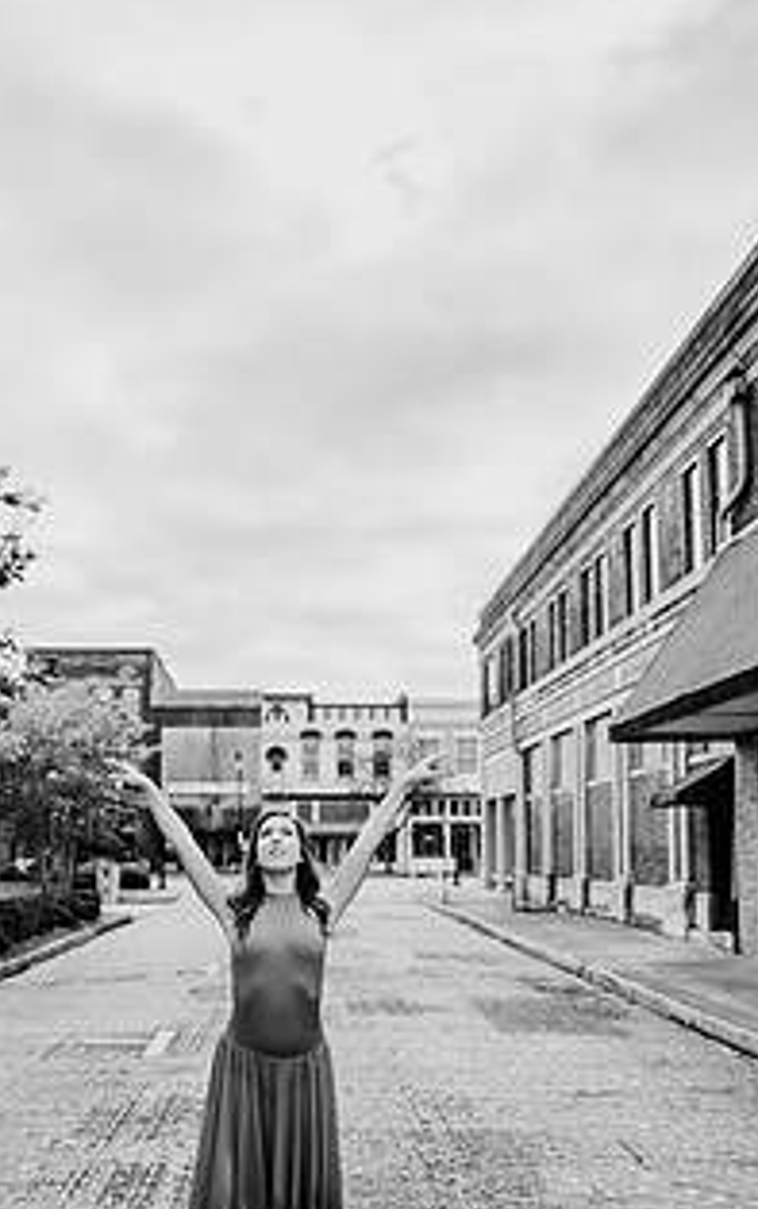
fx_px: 1154
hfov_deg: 36.2
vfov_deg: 54.7
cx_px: 292
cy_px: 747
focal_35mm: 35
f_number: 2.2
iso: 160
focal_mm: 24
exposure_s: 1/1250
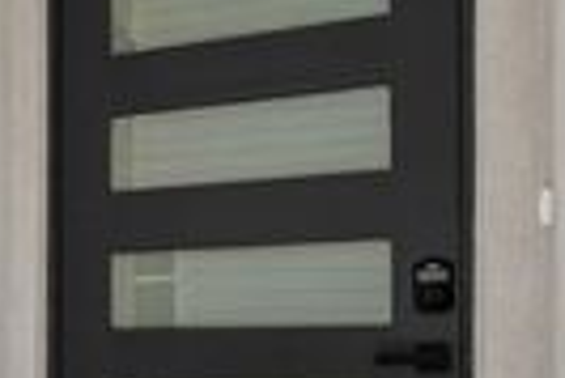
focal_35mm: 60
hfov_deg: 25.7
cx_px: -263
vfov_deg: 22.0
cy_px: 359
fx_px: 943
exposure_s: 1/30
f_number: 8
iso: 100
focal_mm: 16
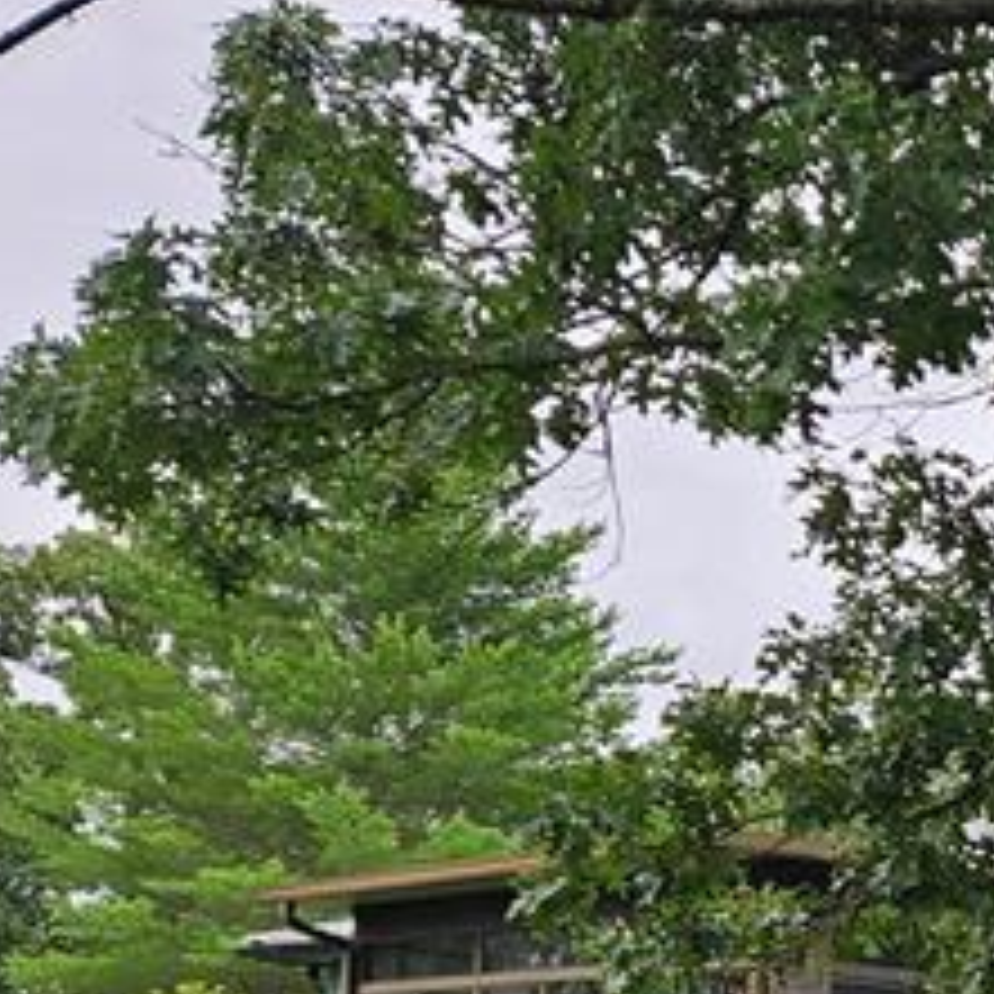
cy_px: 1318
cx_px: 1903
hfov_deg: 15.4
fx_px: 3054
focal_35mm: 94
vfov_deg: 17.3
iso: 25
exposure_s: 1/437
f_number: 1.8
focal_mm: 5.4
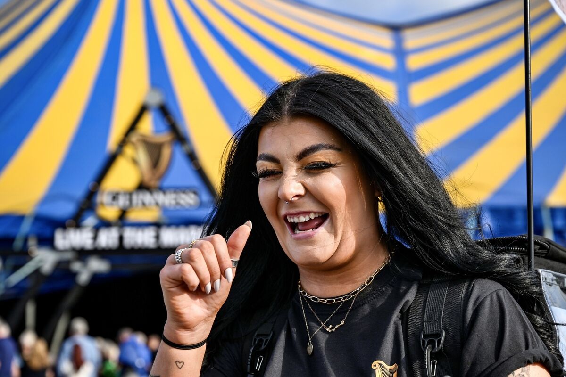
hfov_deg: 28.8
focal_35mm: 70
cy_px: 188
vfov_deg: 19.5
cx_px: 283
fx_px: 1100
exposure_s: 1/1000
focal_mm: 70
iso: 160
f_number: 5
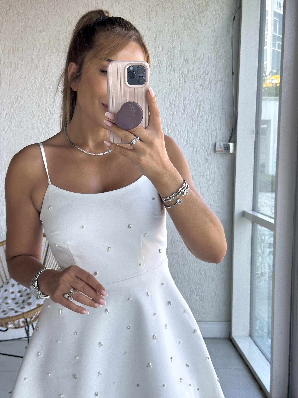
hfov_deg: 30.3
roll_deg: -1.2
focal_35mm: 48
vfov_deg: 39.7
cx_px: 149
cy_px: 199
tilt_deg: -20.2
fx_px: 551
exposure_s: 1/190
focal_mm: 6.86
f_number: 1.78
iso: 64
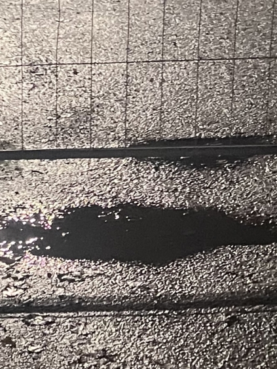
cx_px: -56
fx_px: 1259
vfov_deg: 16.6
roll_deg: +2.7
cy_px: 96
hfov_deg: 12.3
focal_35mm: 118
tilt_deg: -15.9
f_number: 1.5
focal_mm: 5.7
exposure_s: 1/21
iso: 1000
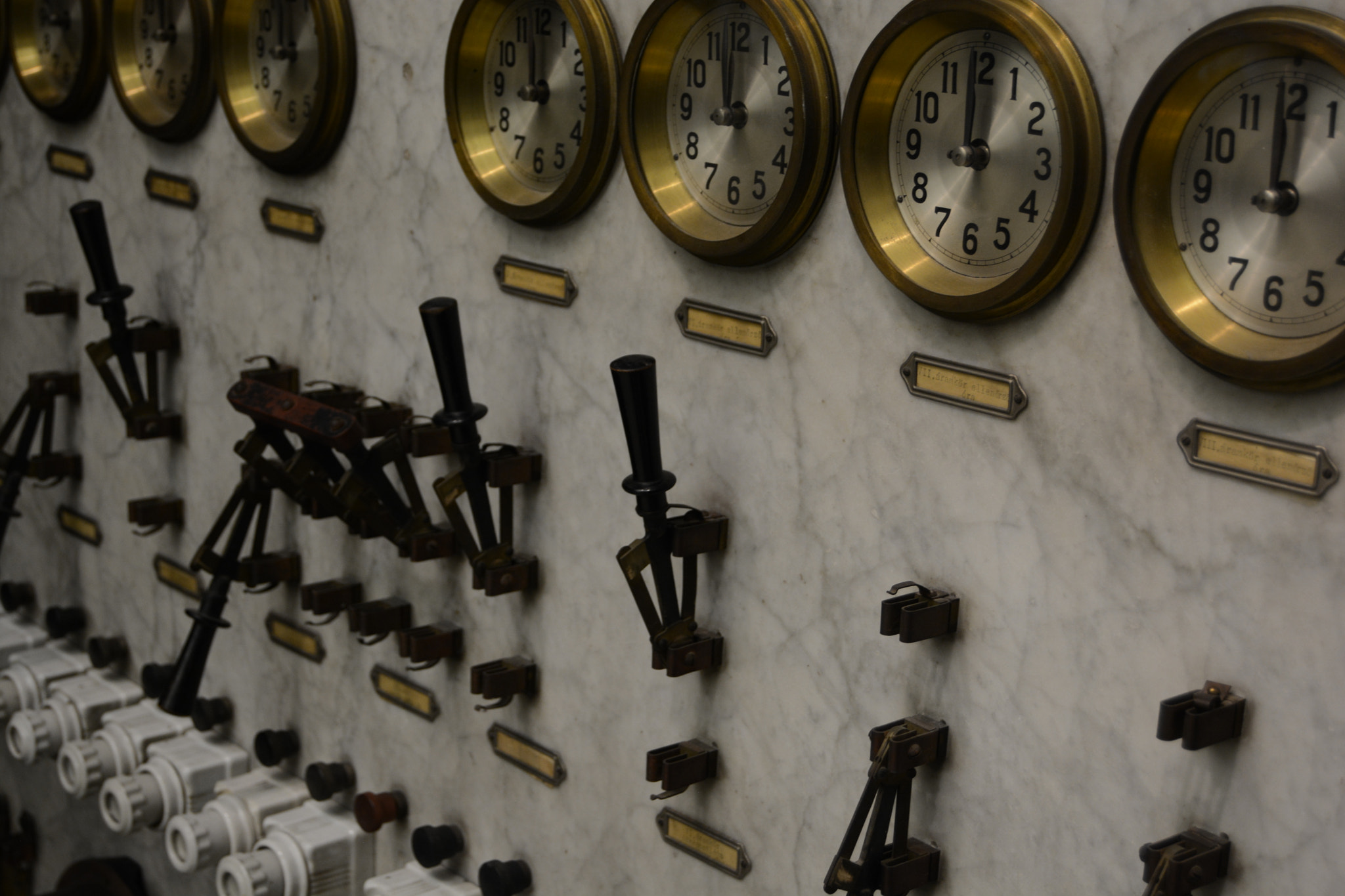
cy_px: 448
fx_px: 2129
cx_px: 672
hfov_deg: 35.1
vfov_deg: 23.8
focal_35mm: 57
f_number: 4.8
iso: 400
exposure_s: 1/60
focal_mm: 38
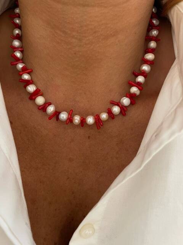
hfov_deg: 53.1
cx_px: 92
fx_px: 183
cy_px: 122
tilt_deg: -4.6
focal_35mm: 26
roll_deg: +1.4
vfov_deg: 67.3
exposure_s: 1/50
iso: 100
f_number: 1.6
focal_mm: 4.2
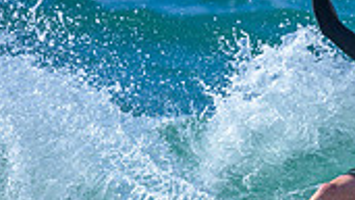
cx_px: 377
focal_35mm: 3897
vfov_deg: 0.3
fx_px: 36666
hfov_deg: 0.6
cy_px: 288
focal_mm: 800
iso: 220
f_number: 6.3
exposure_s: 1/2000
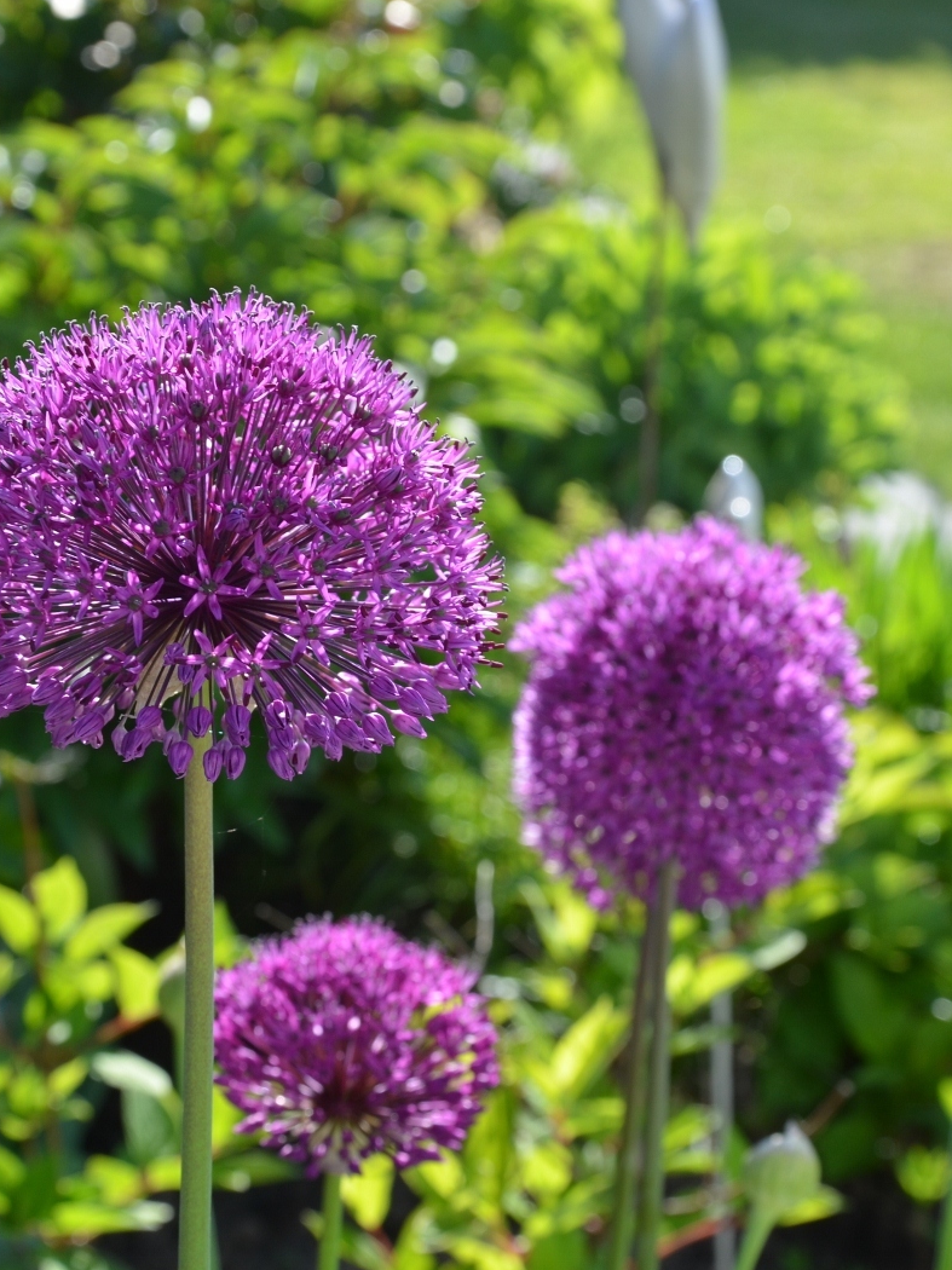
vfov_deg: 19.9
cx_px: 519
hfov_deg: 15.0
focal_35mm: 99
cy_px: 639
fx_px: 3622
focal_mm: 45
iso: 200
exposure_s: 1/200
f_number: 7.1
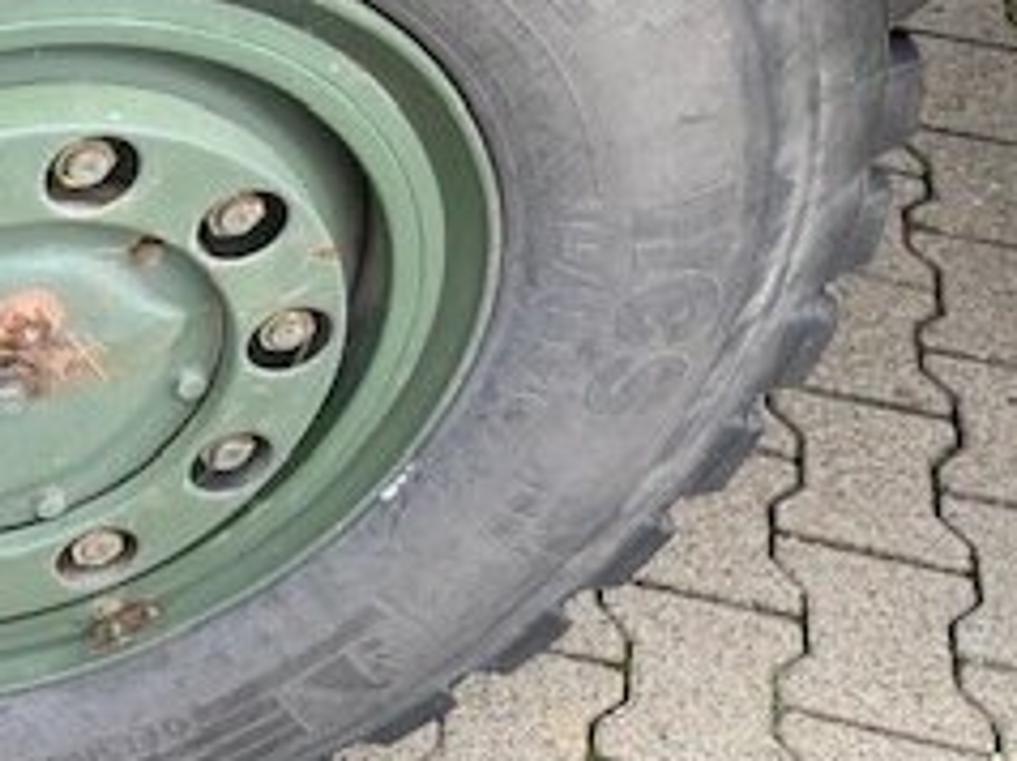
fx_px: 2054
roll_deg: -0.8
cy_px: 107
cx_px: -103
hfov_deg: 25.7
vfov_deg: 20.6
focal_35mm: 70
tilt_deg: -41.8
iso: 100
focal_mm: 4.25
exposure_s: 1/121
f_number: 1.8
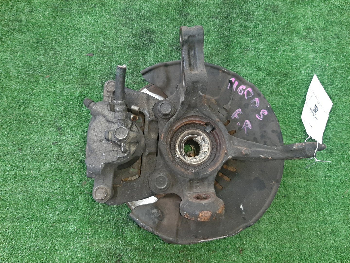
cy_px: 132
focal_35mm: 26
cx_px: 175
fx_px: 263
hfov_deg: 67.3
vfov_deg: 53.1
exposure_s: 1/50
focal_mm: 3.93
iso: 231
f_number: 1.7
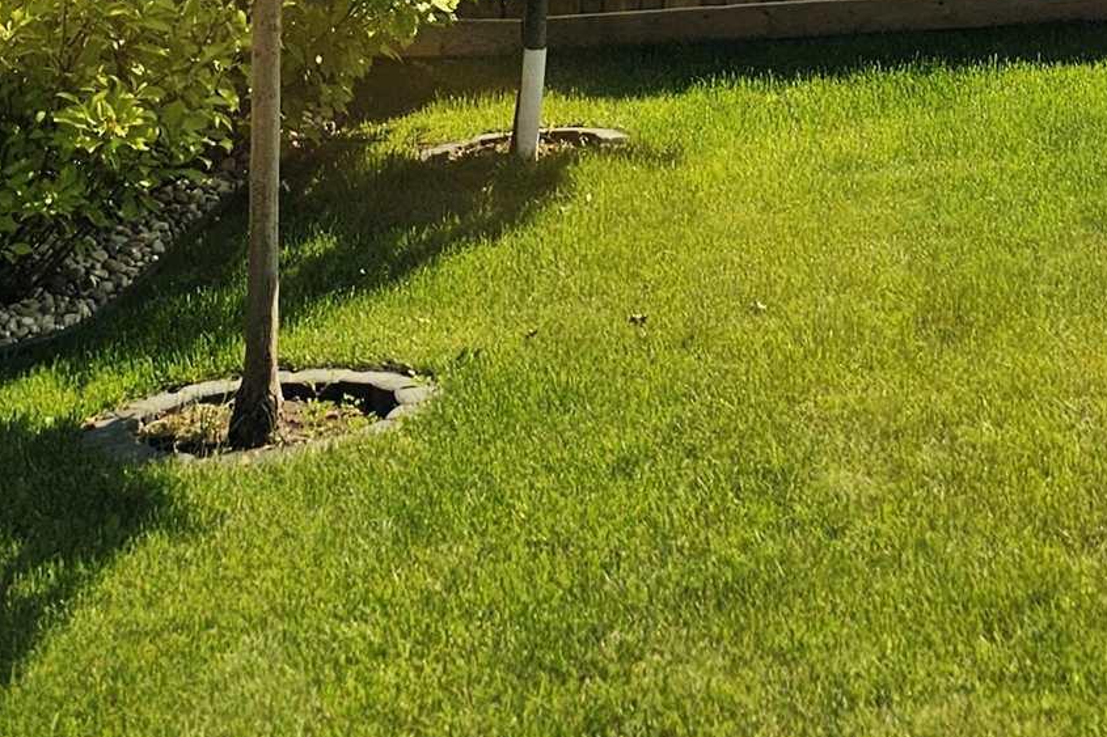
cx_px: 808
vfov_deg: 14.2
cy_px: -500
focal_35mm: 87
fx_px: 2675
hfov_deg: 23.2
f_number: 1.7
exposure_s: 1/1445
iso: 10
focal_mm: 6.3
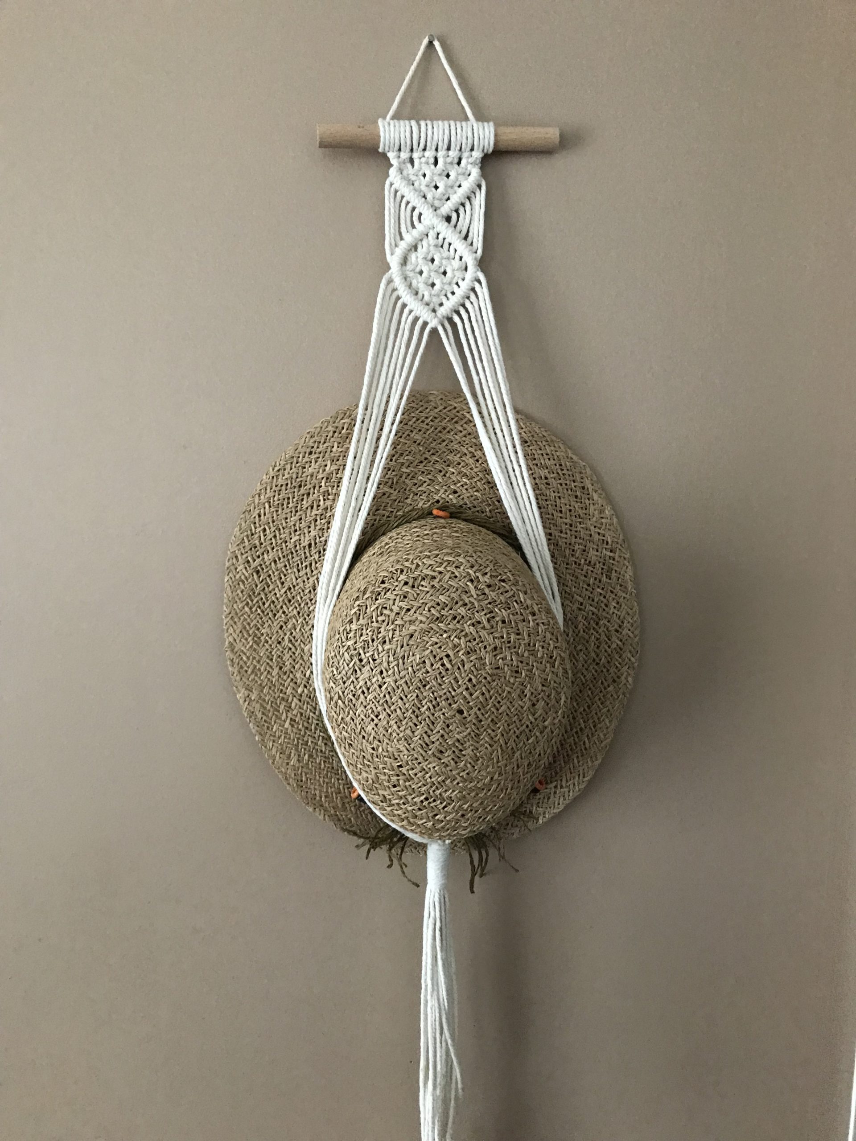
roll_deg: -0.5
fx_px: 923
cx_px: 428
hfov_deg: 49.7
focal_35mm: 28
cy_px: 570
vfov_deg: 63.4
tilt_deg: -5.7
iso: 100
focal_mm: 3.99
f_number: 1.8
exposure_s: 1/9
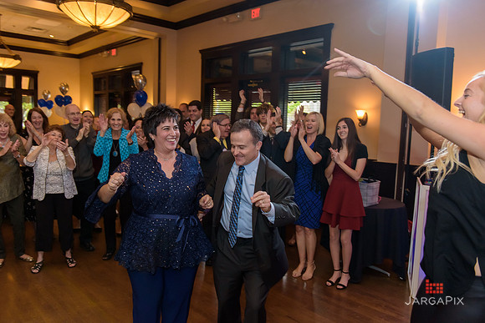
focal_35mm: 29
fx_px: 391
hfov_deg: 63.6
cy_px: 162
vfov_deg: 45.0
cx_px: 242
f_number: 3.2
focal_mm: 29
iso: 1600
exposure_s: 1/125
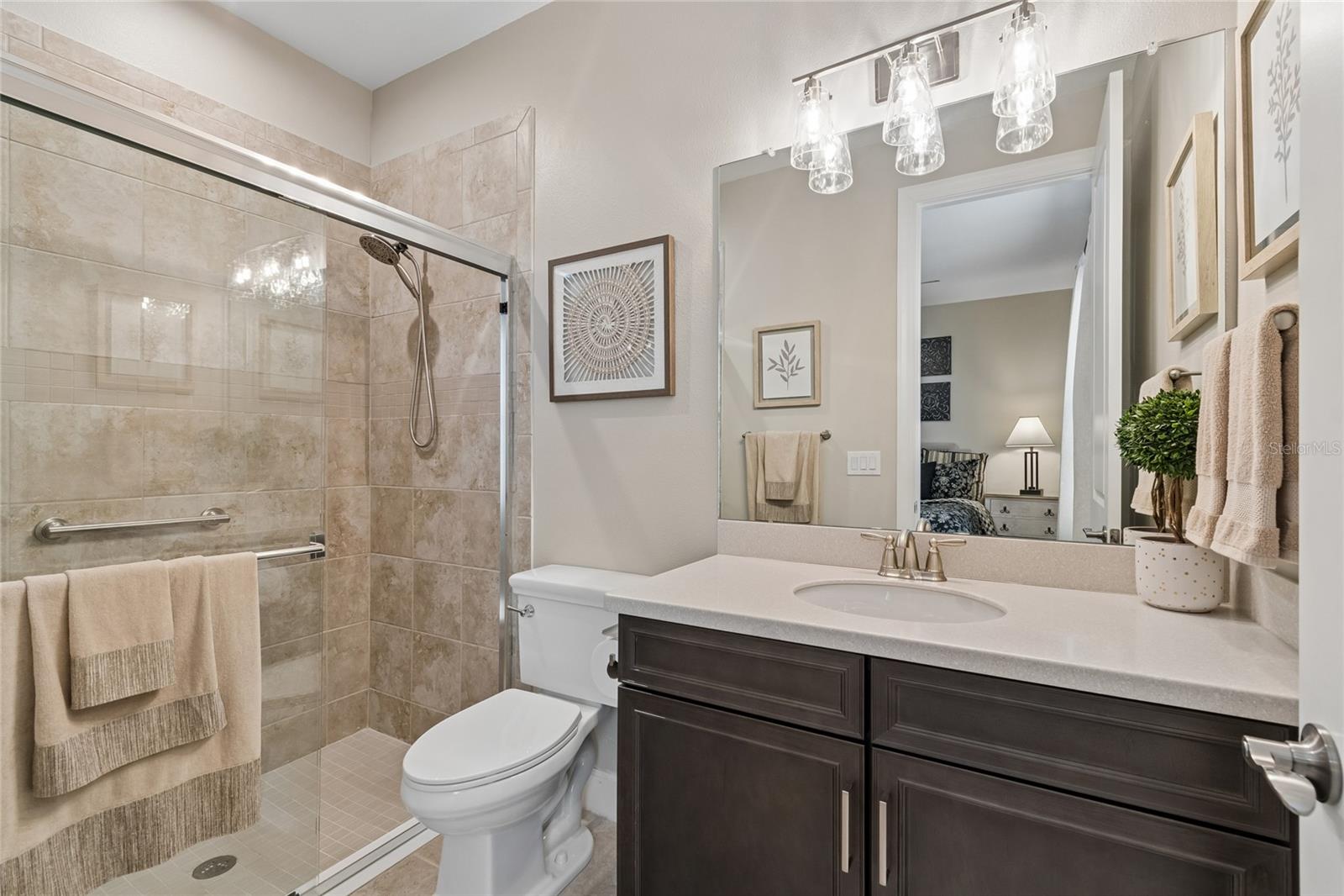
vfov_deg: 77.3
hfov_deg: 100.4
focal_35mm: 15
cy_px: 448
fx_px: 560
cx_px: 672
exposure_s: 1/2
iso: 100
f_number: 7.1
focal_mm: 10
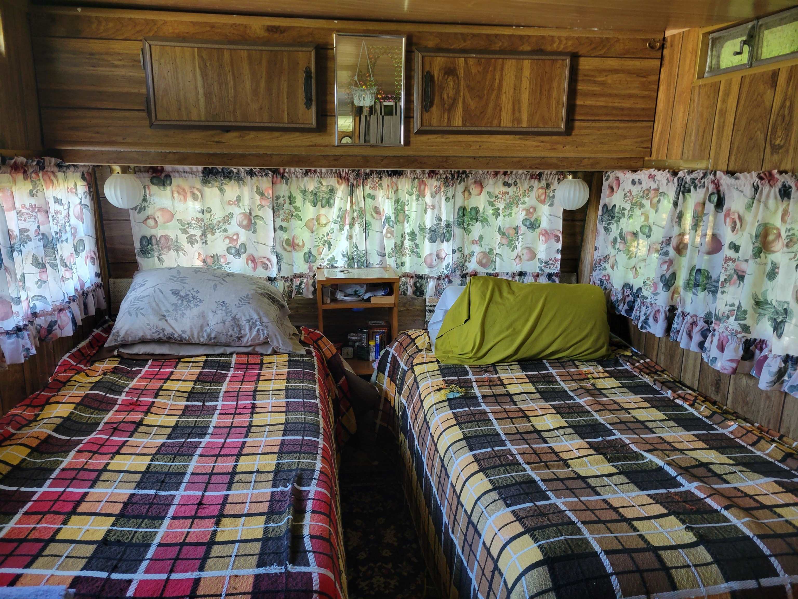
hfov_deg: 67.3
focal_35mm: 26
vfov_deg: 53.1
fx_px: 599
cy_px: 300
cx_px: 399
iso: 200
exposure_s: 1/40
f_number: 1.8
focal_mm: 5.4
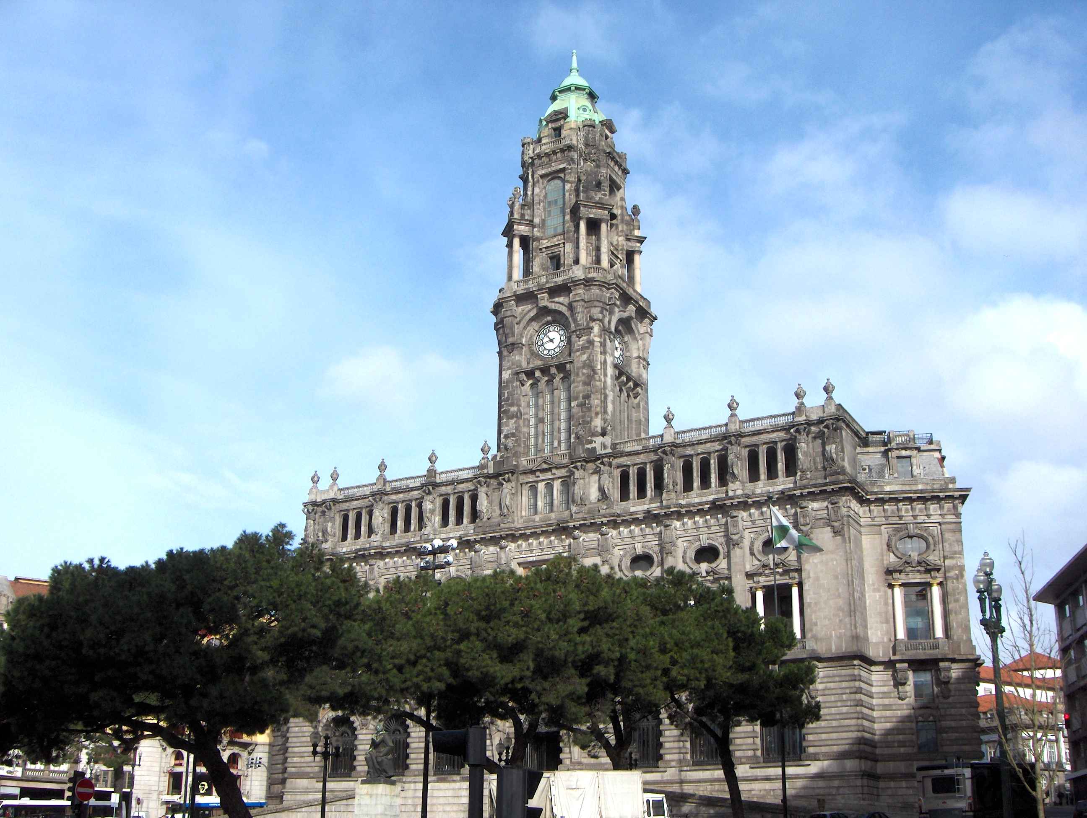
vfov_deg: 36.9
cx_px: 544
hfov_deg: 47.8
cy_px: 409
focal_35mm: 39
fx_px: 1226
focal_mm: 8
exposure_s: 1/781
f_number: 4.8
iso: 100
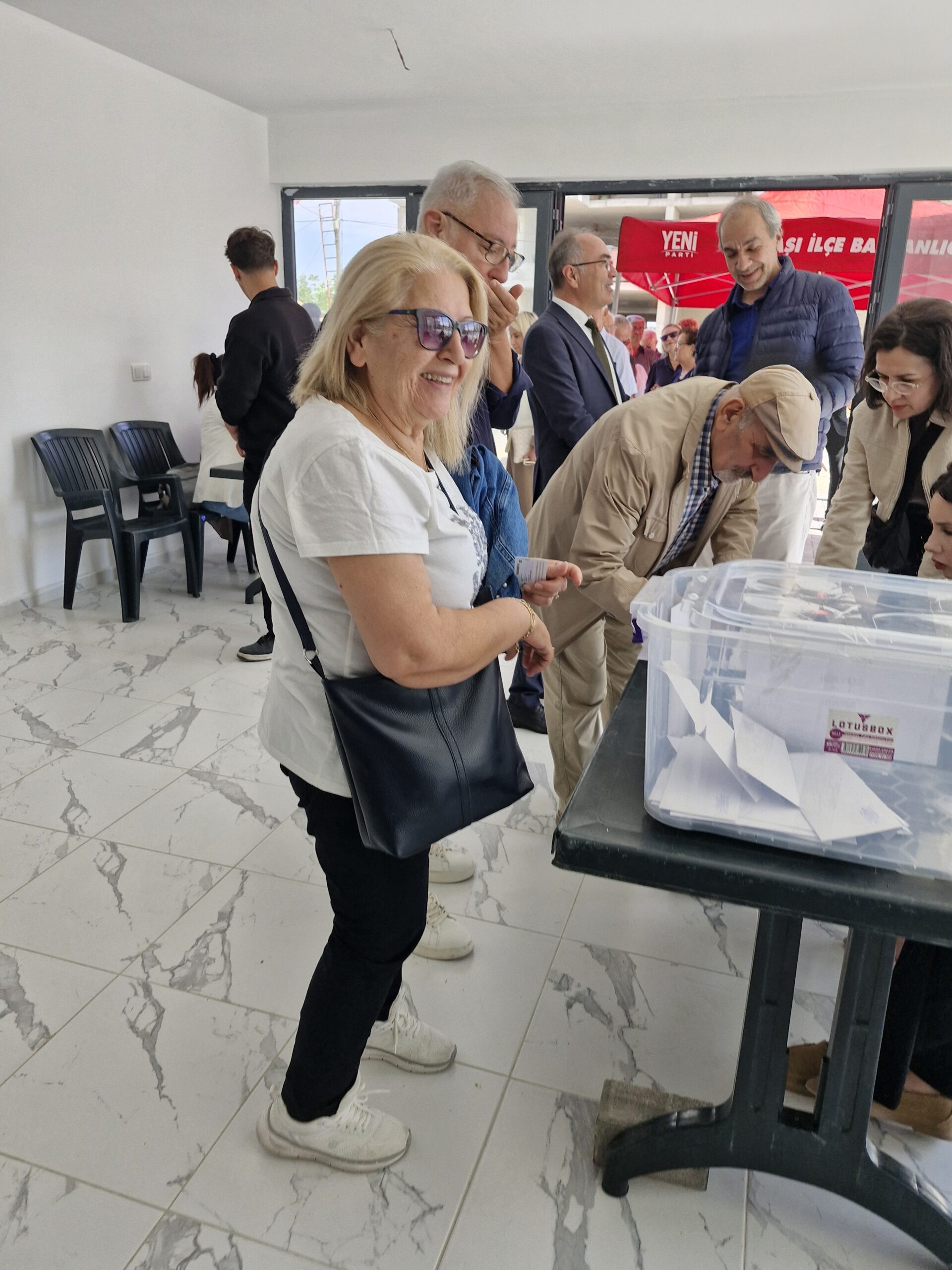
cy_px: 635
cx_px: 476
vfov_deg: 73.9
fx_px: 843
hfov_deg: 58.9
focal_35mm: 23
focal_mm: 5.54
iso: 50
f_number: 1.8
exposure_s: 1/248
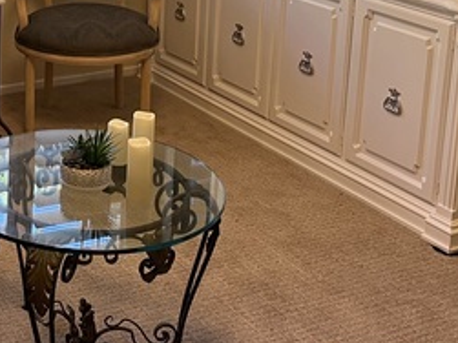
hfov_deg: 26.8
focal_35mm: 69
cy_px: -35
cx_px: 14
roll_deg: +0.4
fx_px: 912
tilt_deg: -13.0
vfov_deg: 20.3
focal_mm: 5.1
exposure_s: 1/60
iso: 80
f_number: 1.6
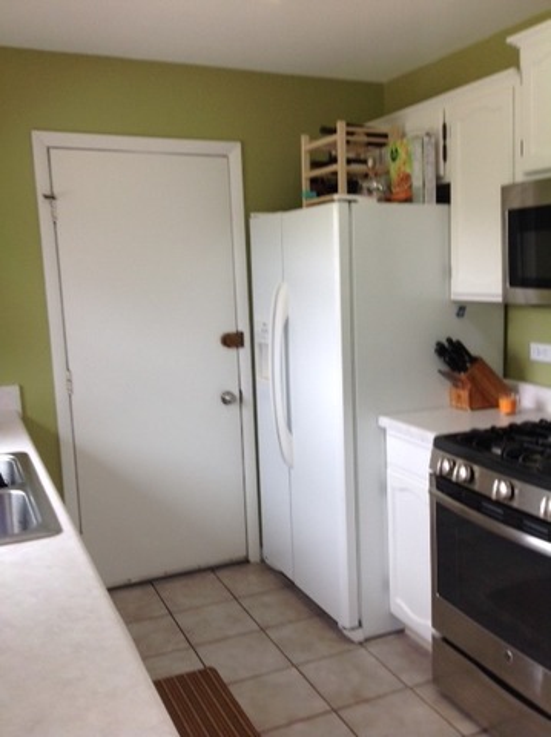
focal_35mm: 35
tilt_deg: -6.1
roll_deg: +2.2
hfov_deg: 40.6
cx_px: 276
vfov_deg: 52.7
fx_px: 744
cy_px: 368
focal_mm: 4.28
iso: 64
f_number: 2.4
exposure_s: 1/40
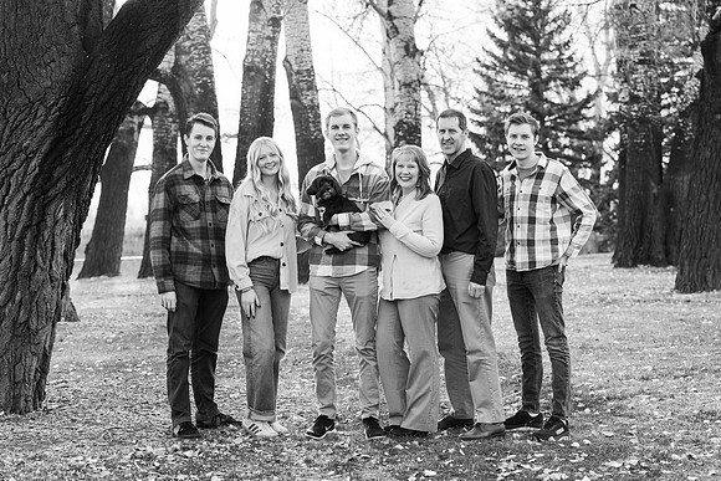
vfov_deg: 19.5
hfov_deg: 28.8
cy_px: 240
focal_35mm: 70
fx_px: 1402
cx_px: 360
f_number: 4
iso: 250
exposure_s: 1/250
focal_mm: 70
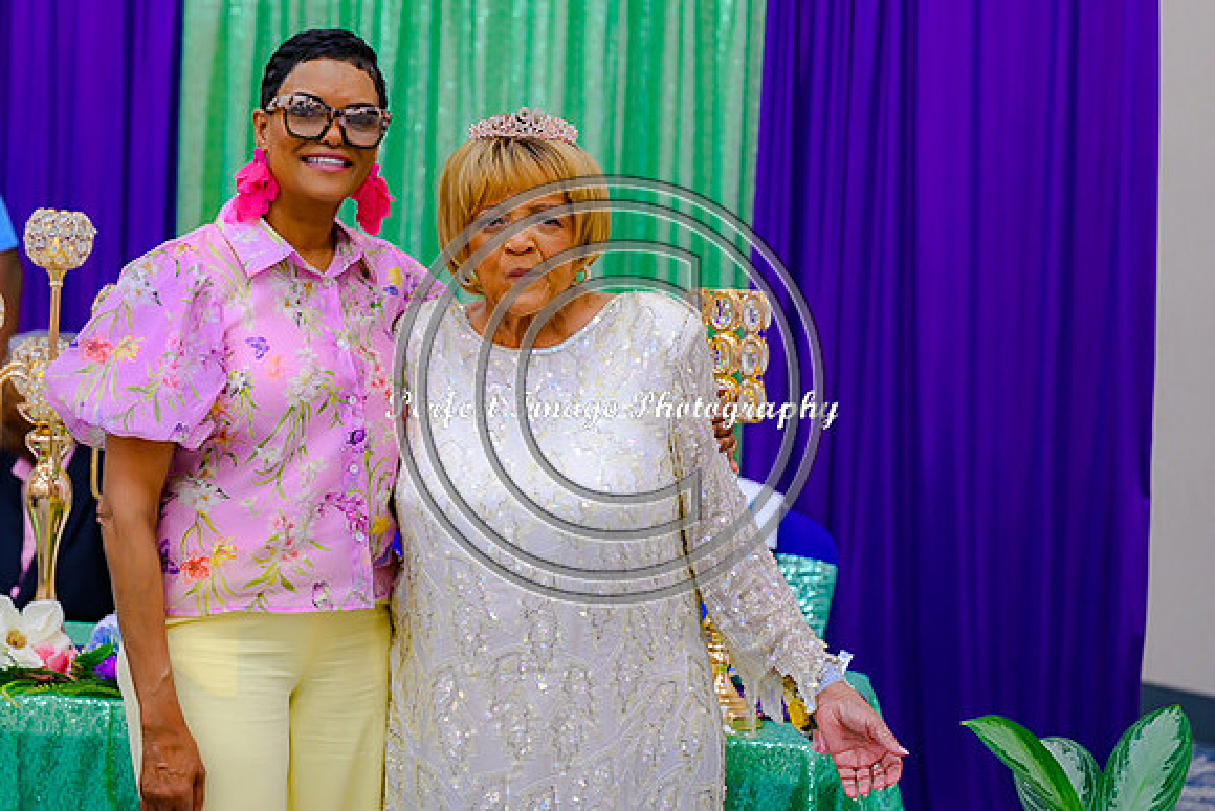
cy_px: 271
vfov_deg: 14.7
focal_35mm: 93
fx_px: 3145
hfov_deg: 21.8
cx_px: 406
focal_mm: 70
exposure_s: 1/100
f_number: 2.8
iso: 360
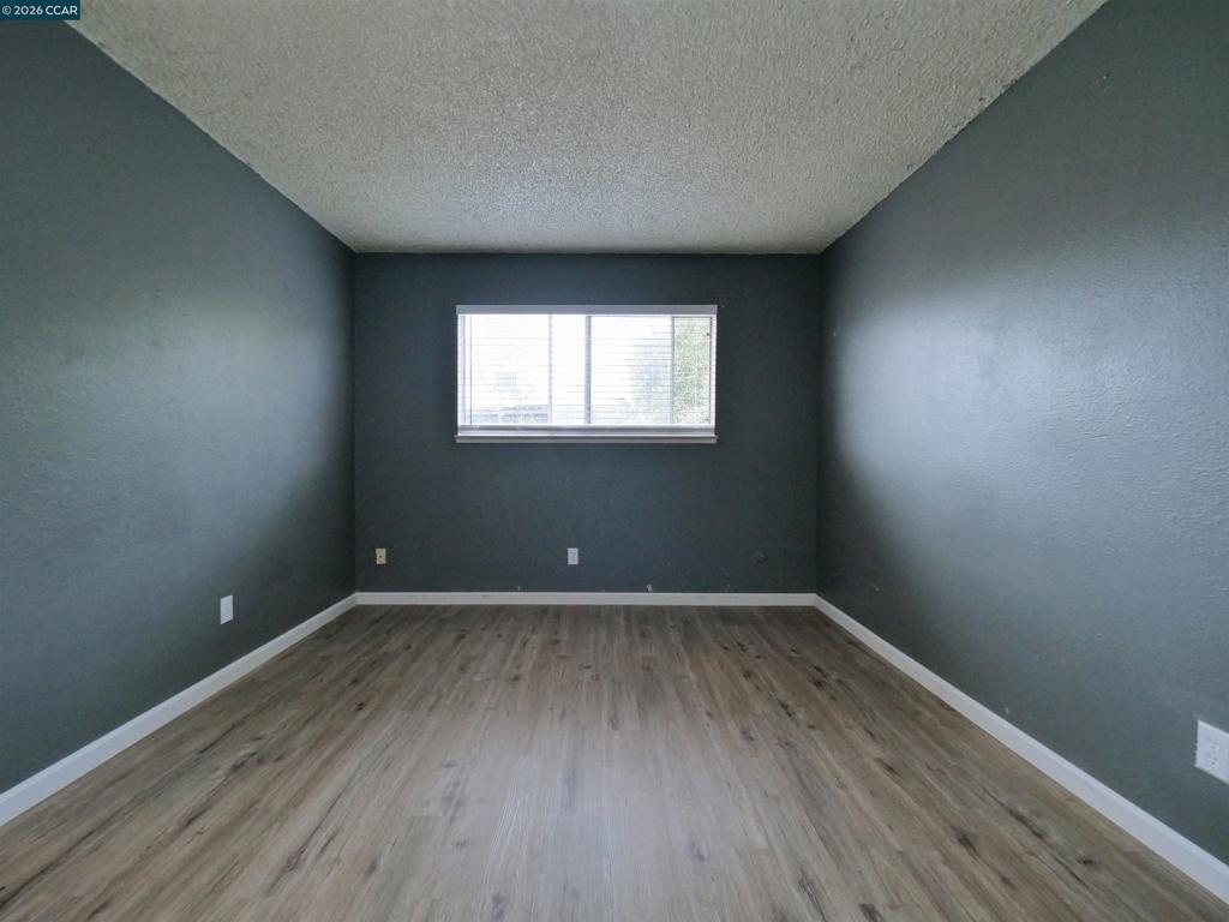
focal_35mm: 14
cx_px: 614
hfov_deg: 102.1
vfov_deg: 85.7
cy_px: 461
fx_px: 497
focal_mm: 7
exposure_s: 1/160
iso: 800
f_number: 5
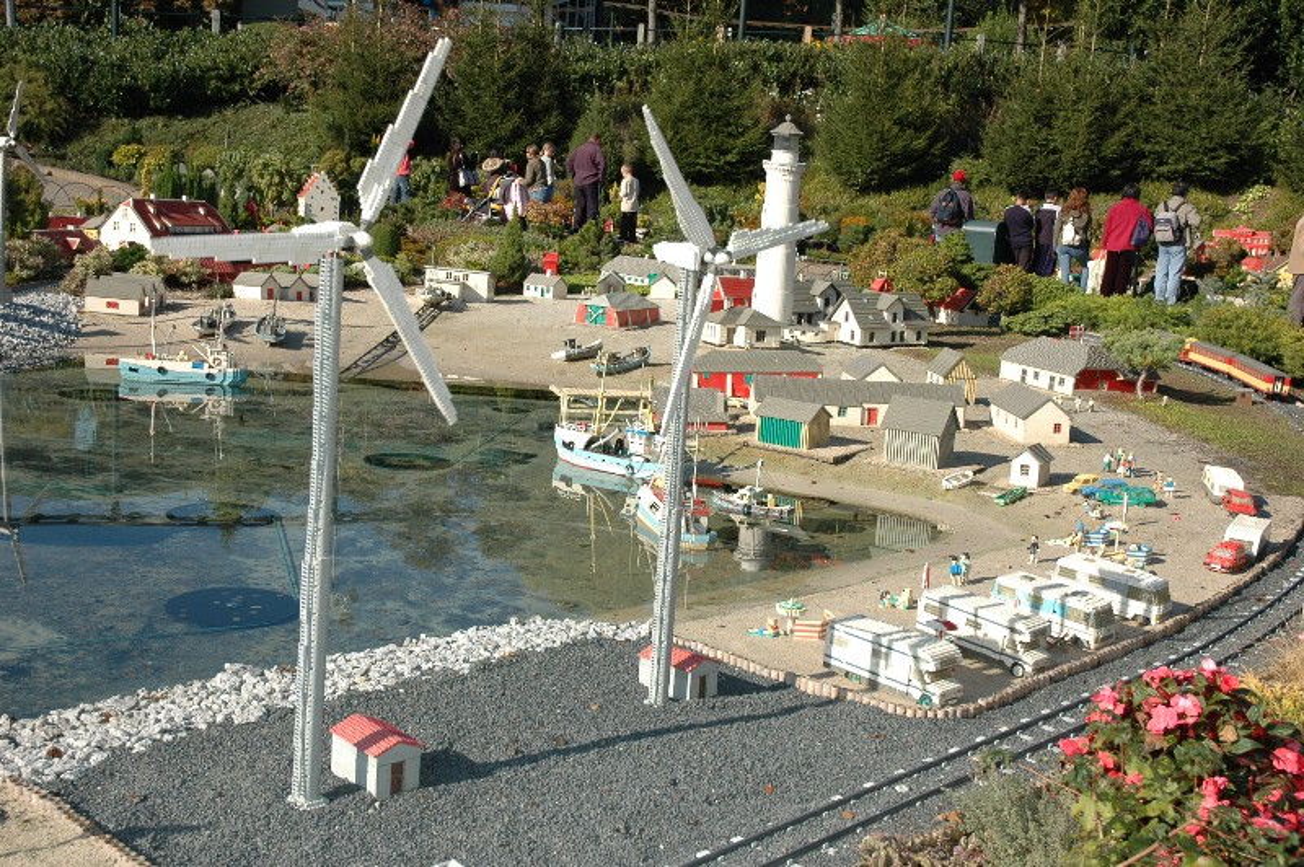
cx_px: 652
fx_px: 1574
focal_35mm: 44
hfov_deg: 45.0
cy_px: 434
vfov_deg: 30.8
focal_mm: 29
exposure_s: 1/500
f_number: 5.6
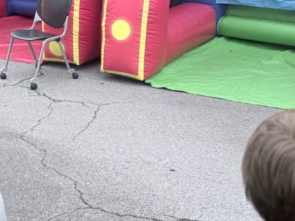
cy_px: 99
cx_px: 34
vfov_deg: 22.9
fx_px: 545
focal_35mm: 64
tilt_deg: -16.1
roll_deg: -1.6
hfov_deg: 29.1
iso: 80
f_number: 1.78
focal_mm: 6.76
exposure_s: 1/1139
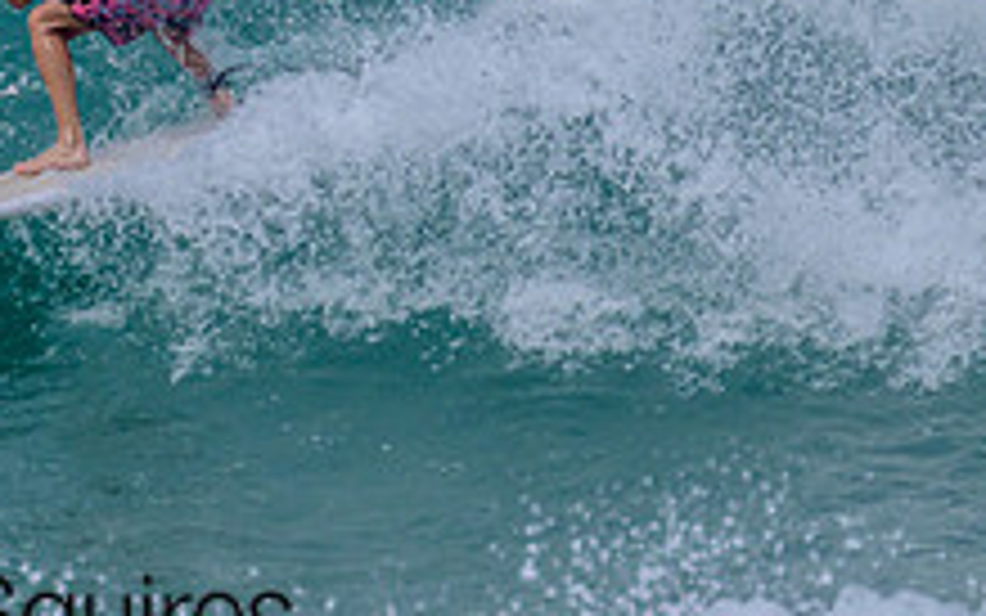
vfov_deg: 0.6
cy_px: -133
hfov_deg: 1.0
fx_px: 58004
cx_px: -54
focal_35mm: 2158
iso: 640
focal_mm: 800
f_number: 11
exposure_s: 1/2000
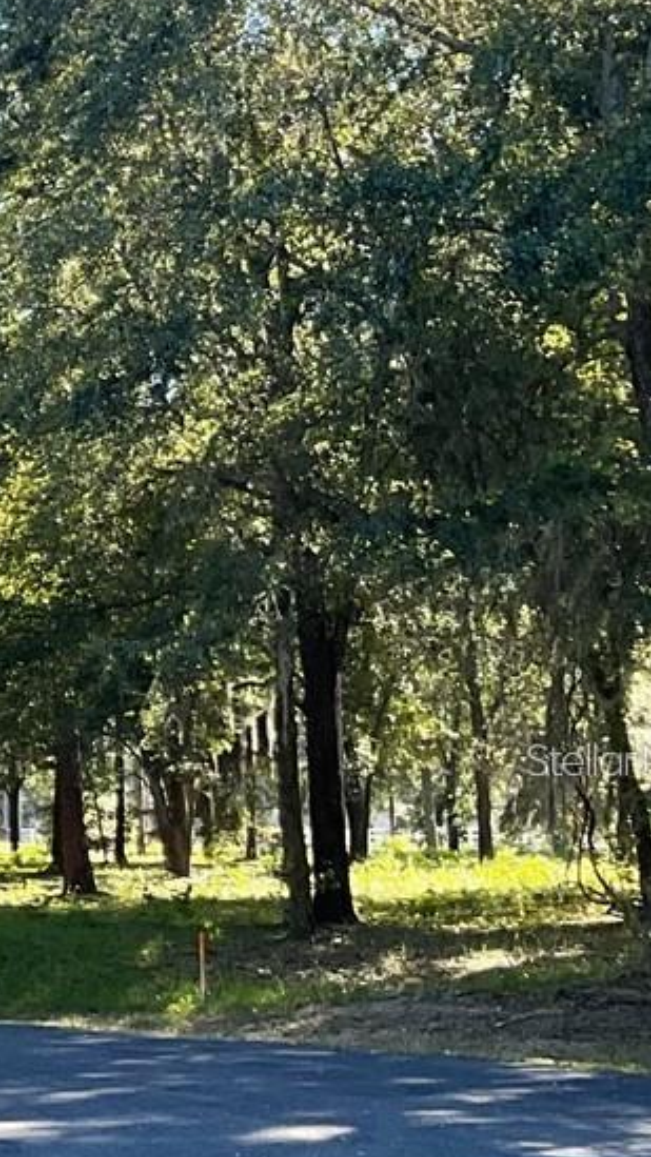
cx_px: -961
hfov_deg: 10.9
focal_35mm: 92
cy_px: 759
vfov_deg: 23.1
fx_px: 2822
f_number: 1.8
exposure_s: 1/185
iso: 16
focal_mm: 3
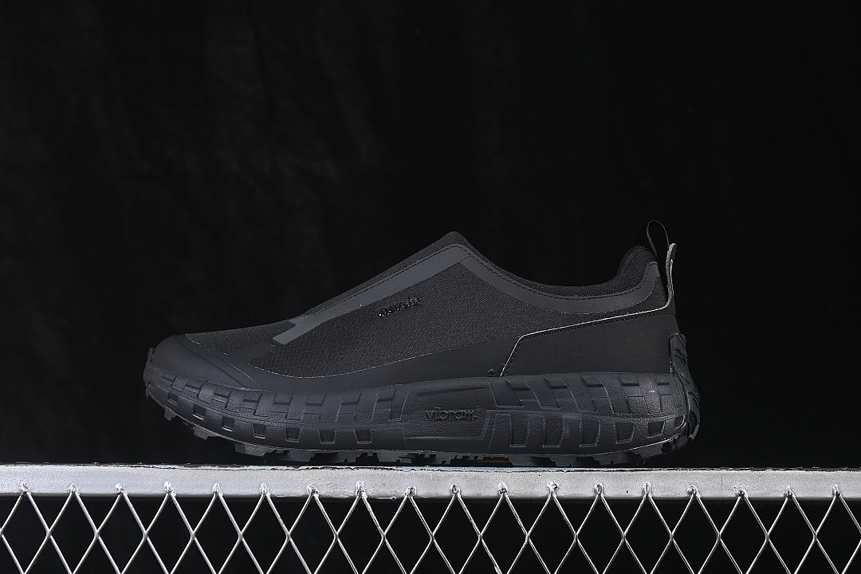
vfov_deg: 18.2
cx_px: 430
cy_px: 287
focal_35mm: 75
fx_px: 1794
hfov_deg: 27.0
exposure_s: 1/60
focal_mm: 50
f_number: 6.3
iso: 160
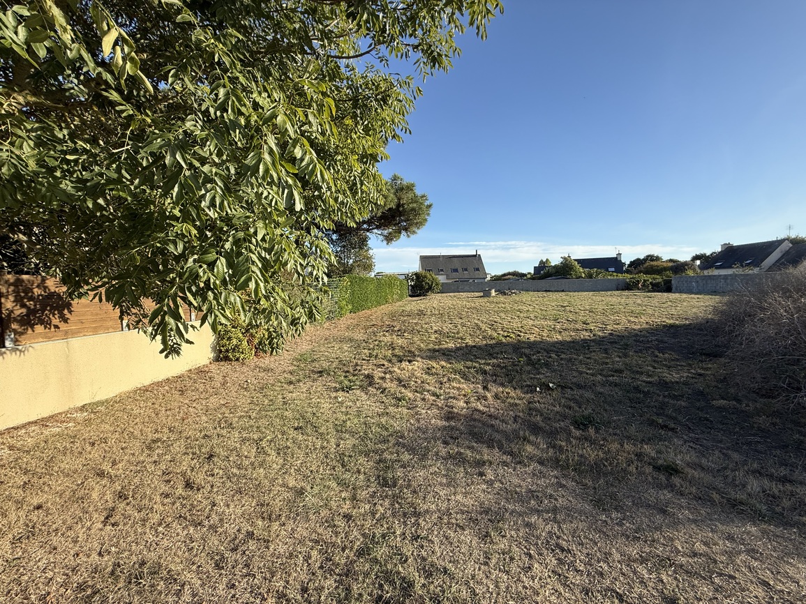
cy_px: 302
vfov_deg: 85.7
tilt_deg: -3.0
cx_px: 403
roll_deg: +0.0
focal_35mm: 14
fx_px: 326
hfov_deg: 102.1
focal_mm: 2.22
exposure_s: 1/985
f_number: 2.2
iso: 50
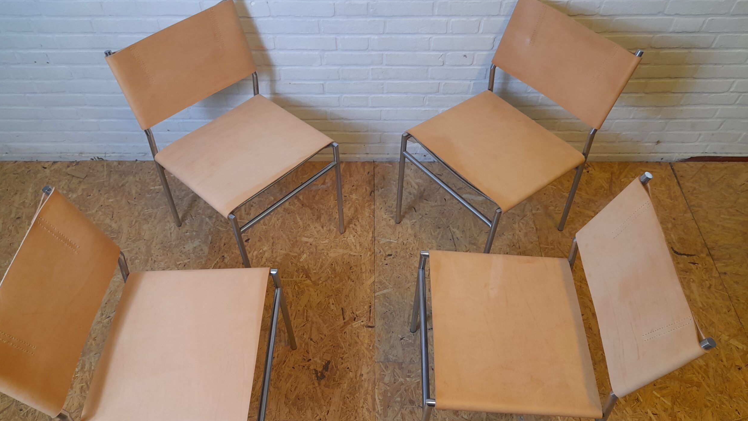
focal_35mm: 28
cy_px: 224
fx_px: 555
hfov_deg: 67.9
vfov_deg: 41.5
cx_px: 373
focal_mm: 4.6
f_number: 2
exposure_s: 1/50
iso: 100
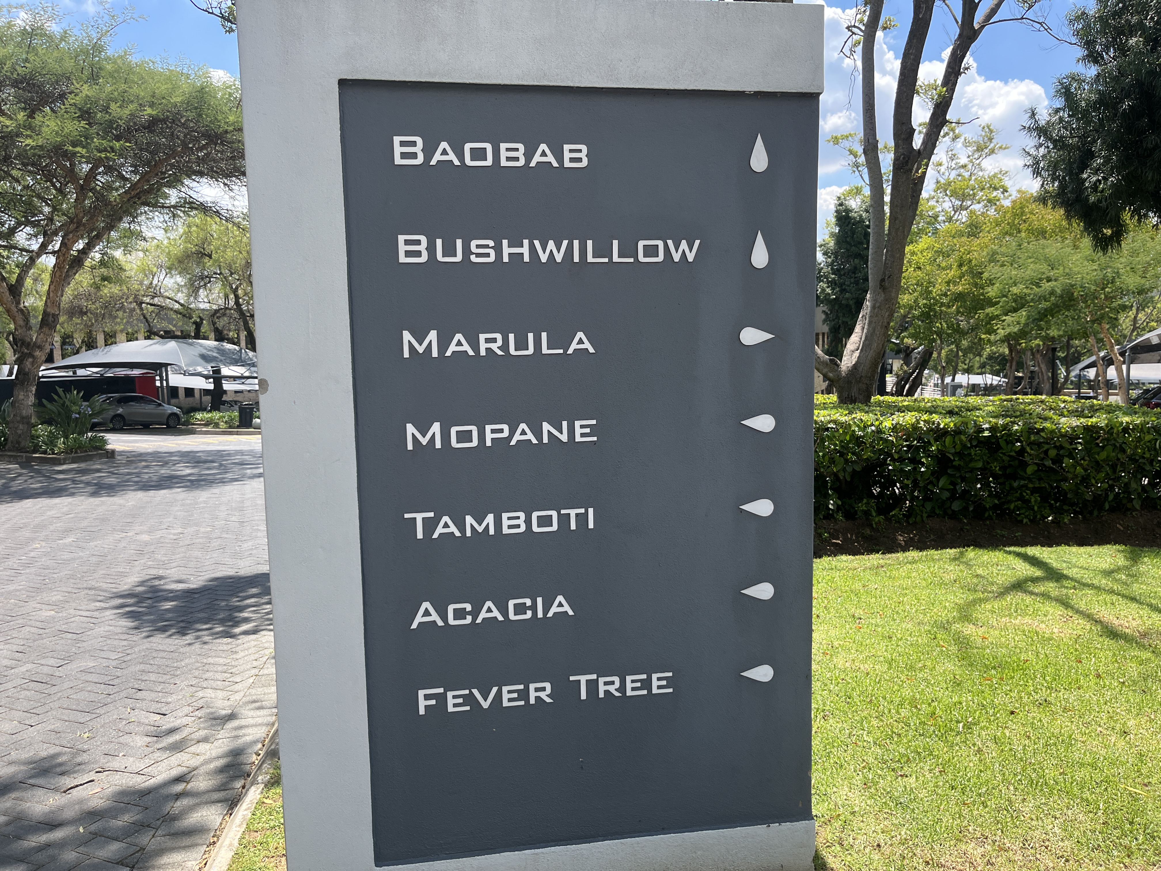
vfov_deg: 53.1
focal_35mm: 26
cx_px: 580
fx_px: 872
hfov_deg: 67.3
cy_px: 436
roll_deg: +0.6
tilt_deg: -6.6
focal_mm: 5.1
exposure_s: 1/1404
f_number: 1.6
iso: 50
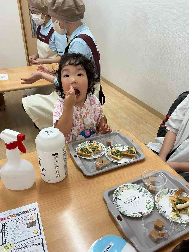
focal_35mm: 29
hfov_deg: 48.2
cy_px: 126
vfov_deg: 61.7
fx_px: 211
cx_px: 94
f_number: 1.8
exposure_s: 1/60
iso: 40
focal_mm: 3
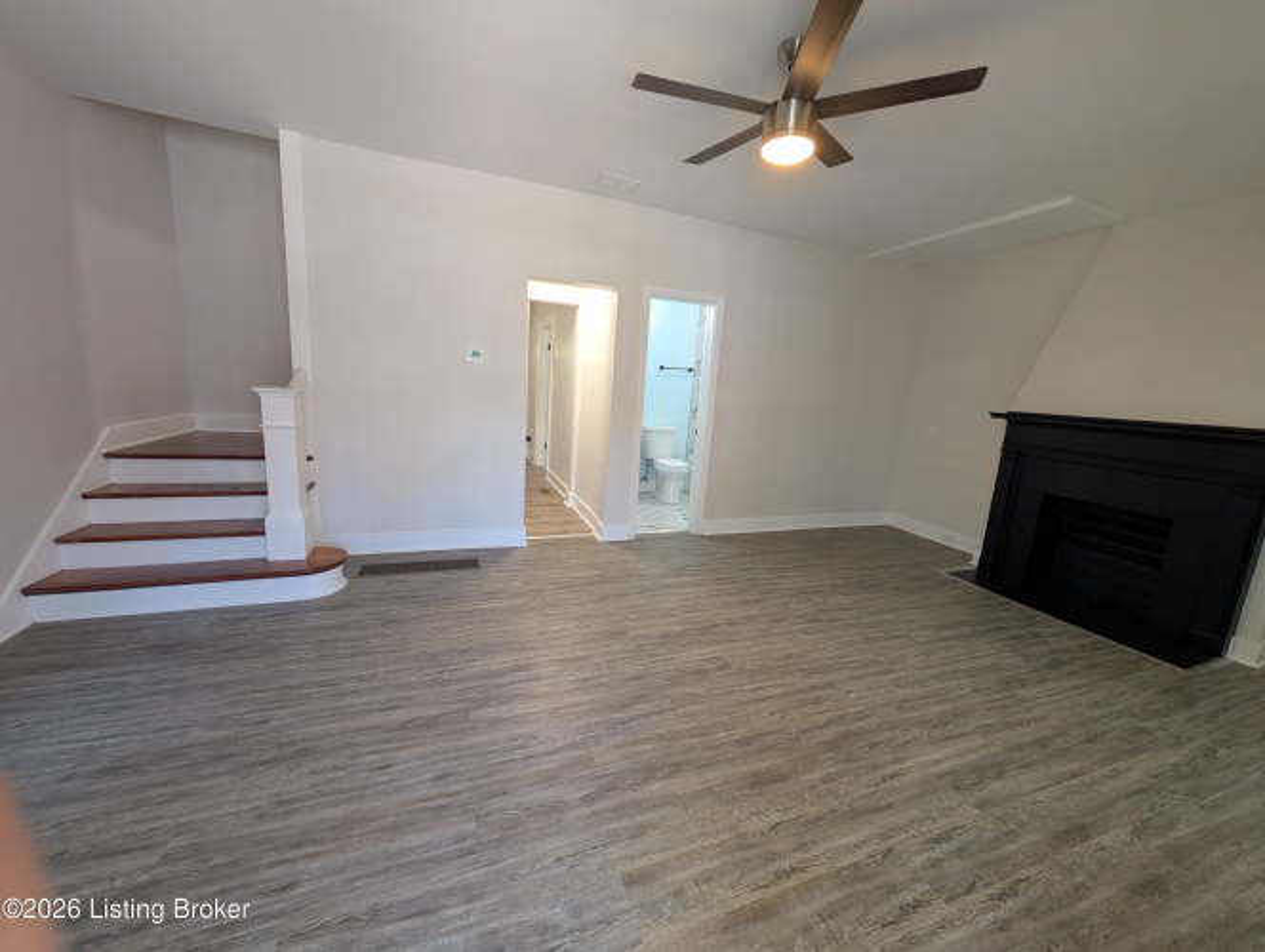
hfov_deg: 110.5
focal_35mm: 12
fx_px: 439
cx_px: 632
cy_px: 476
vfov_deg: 94.6
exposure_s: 1/120
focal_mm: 2.02
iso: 173
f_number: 1.7
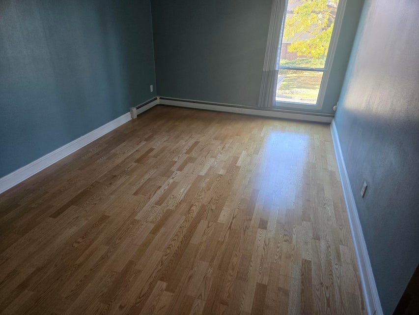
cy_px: 158
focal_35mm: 23
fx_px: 278
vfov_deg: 58.9
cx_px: 210
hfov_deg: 73.9
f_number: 1.8
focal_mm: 5.4
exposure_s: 1/120
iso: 320
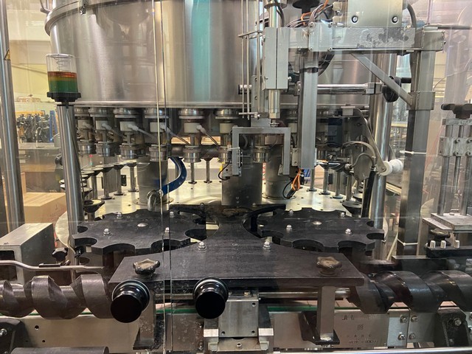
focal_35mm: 26
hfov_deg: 67.3
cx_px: 236
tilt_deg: -10.8
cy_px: 177
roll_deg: -0.6
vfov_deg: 53.1
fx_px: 355
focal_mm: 4.25
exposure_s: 1/33
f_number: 1.8
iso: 320
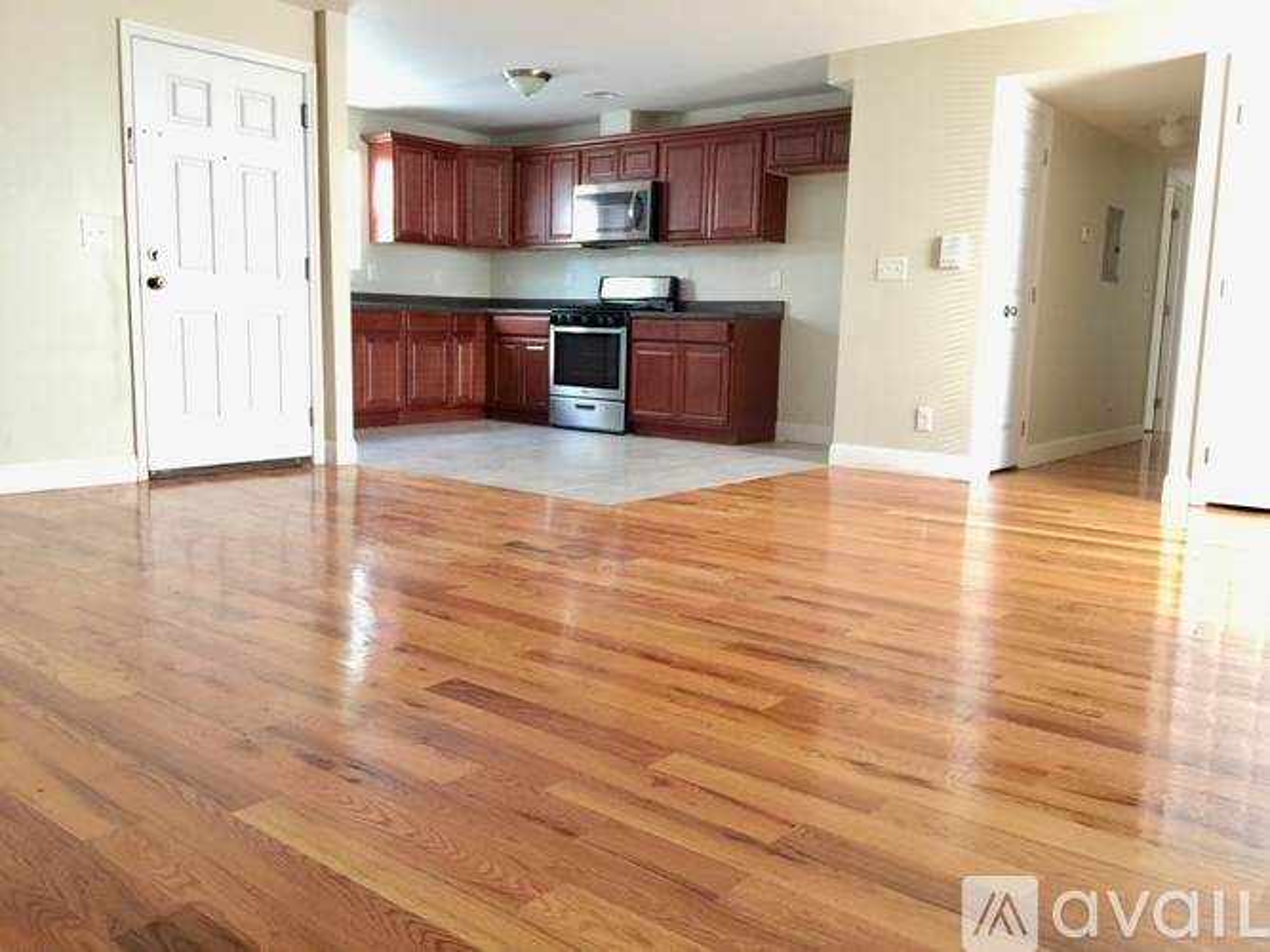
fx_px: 1064
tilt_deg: -6.9
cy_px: 476
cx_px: 635
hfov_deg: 61.7
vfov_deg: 48.2
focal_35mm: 29
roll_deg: -1.9
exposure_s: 1/4
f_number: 2.2
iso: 100
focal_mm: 4.15
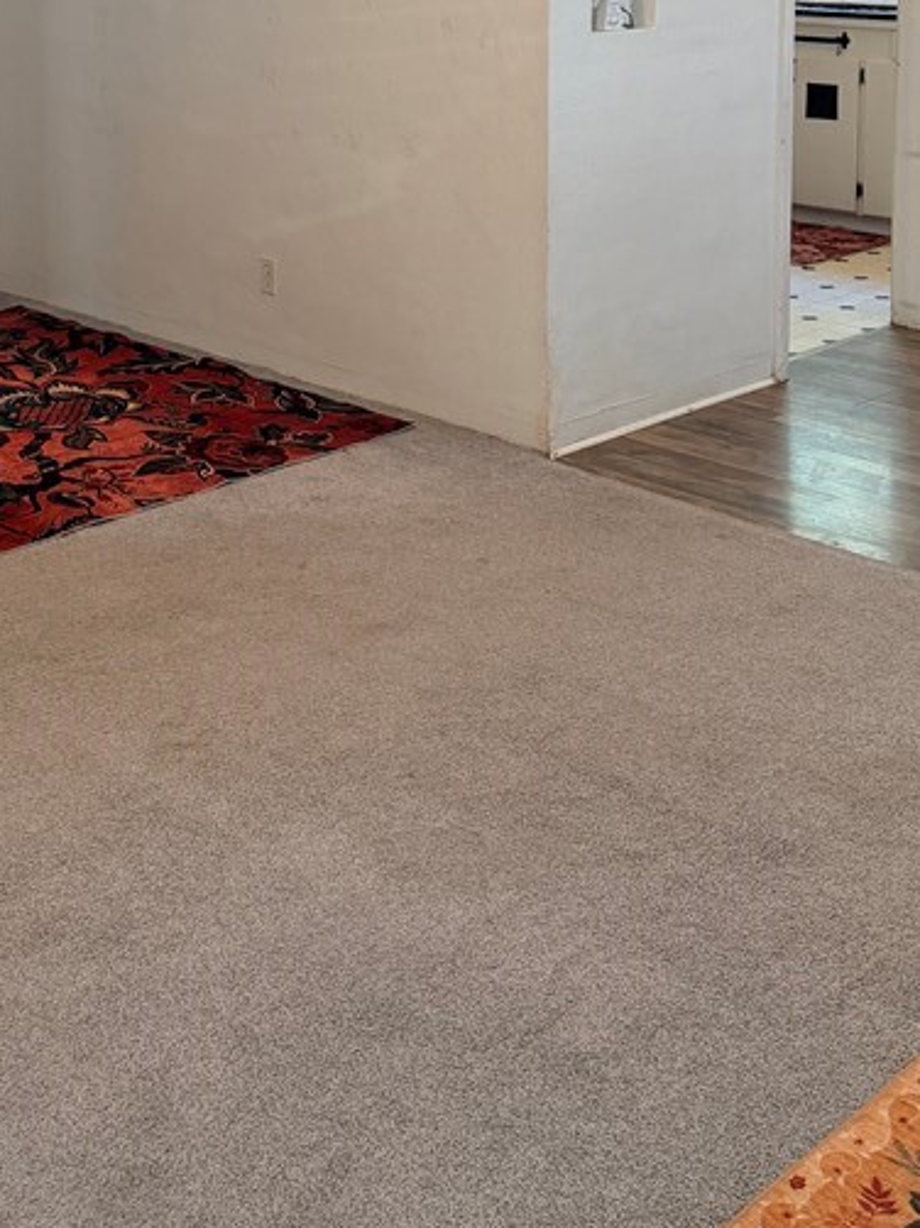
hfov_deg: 29.6
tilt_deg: -7.4
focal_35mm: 49
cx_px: 382
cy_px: 95
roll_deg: +0.6
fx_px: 1738
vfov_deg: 36.2
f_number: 1.78
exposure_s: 1/120
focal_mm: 6.76
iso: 200
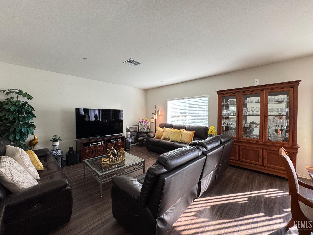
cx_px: 156
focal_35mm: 14
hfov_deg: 102.1
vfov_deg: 85.7
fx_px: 127
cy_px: 118
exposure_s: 1/120
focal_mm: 2.22
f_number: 2.2
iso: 125
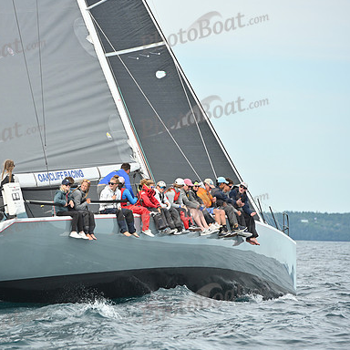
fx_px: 2940
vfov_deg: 6.8
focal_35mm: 257
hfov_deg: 6.8
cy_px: 175
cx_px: 94
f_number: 7.1
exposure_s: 1/1000
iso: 320
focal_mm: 200
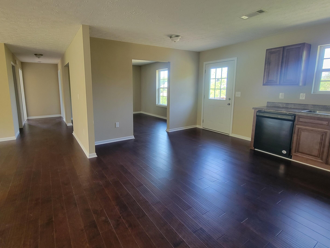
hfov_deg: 93.7
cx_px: 139
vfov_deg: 77.9
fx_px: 153
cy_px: 114
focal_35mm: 16
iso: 250
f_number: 2.2
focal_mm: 2.2
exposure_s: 1/60
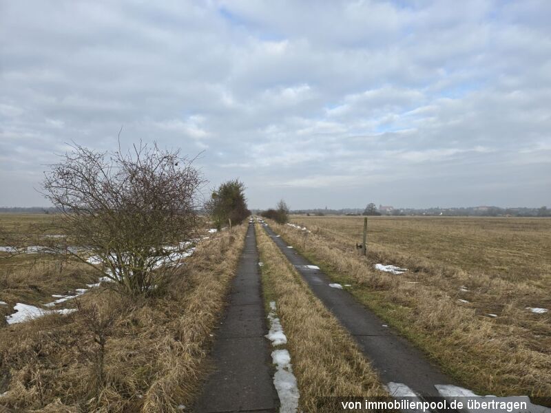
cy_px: 206
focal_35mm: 23
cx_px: 276
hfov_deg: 73.9
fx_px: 366
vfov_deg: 58.9
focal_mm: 6.3
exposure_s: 1/518
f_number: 1.7
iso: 12
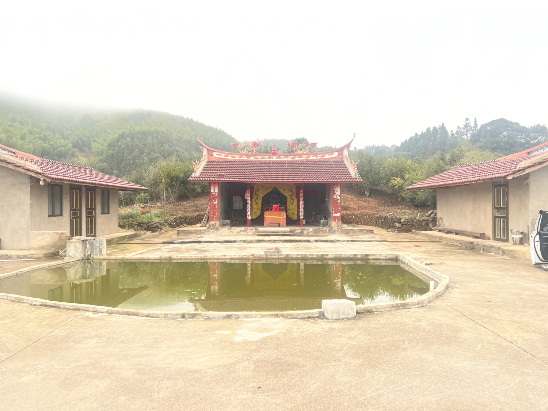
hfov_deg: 67.3
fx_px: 412
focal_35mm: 26
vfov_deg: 53.1
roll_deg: +0.0
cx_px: 274
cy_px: 206
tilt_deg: -0.9
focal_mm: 5.7
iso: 32
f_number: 1.5
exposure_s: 1/137
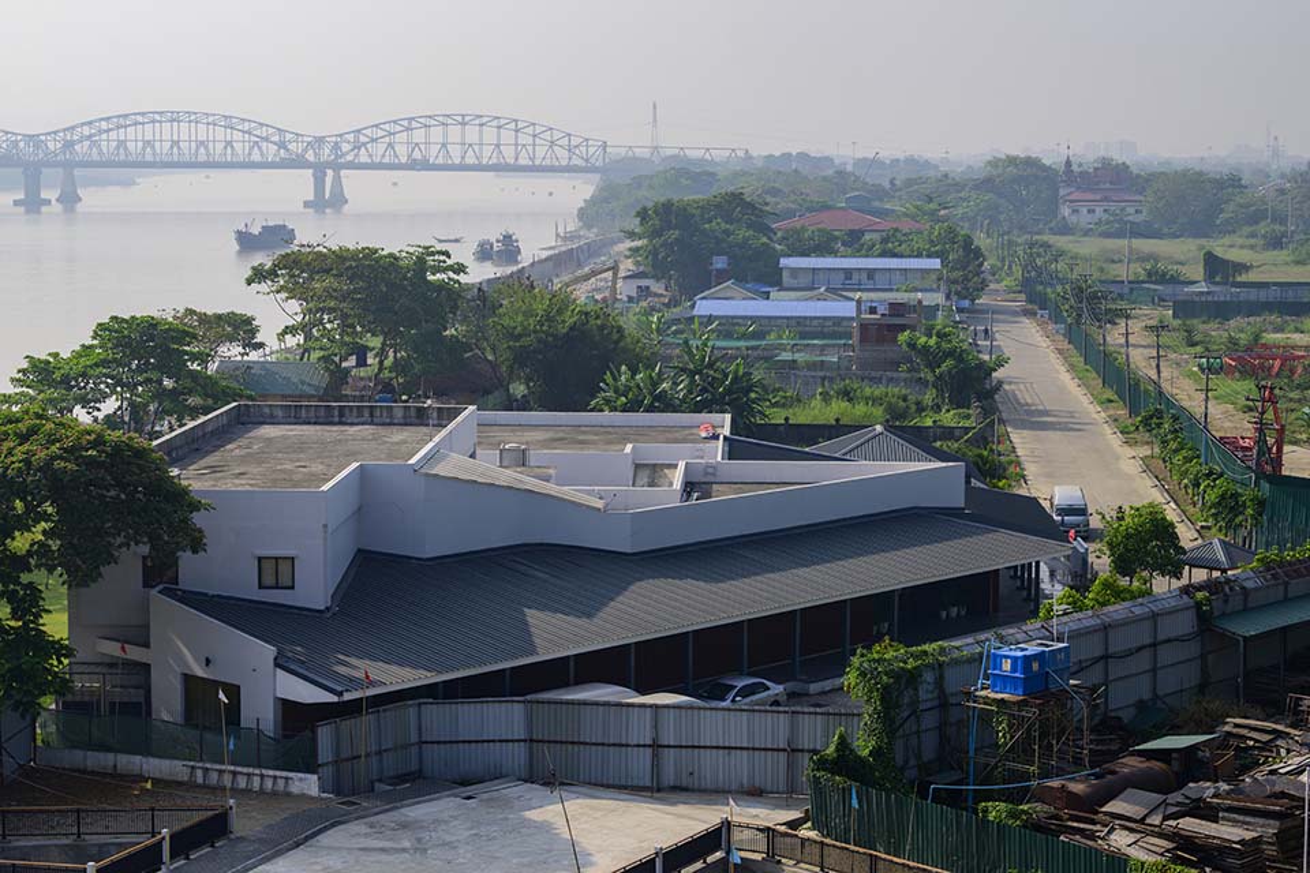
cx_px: 655
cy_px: 436
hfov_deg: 28.8
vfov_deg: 19.5
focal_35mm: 70
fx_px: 2547
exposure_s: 1/250
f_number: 11
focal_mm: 70
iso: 200
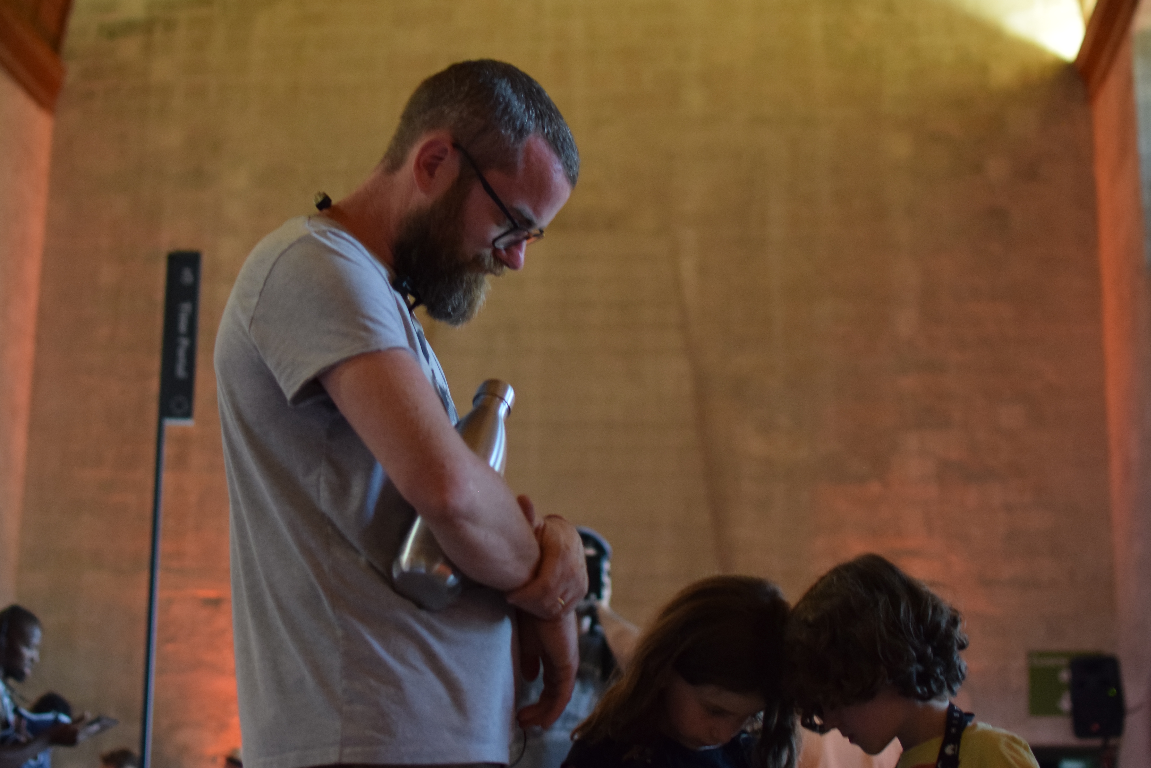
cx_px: 503
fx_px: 2066
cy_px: 338
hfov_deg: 31.1
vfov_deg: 21.0
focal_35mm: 65
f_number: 2
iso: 1250
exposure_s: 1/125
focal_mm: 35
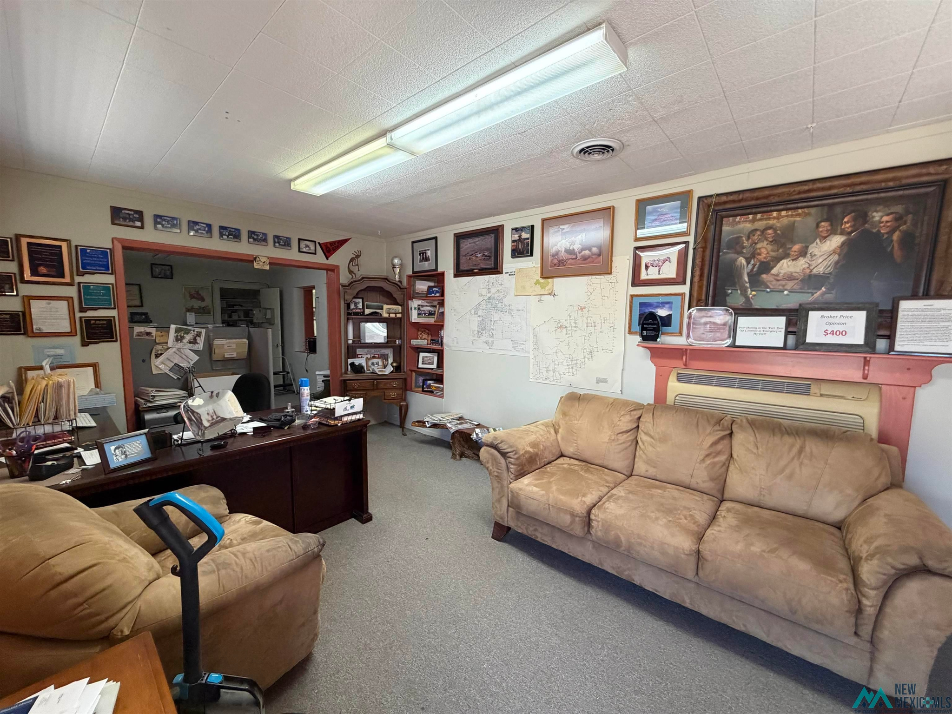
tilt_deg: -6.1
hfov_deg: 102.1
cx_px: 476
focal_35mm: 14
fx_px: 385
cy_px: 357
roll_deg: -0.3
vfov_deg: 85.7
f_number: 2.2
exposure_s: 1/60
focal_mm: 2.22
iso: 400
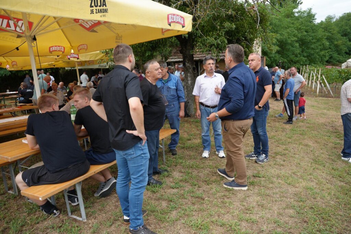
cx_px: 176
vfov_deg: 53.1
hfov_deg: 73.7
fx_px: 234
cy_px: 117
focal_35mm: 24
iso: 160
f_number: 4
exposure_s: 1/160
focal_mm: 24
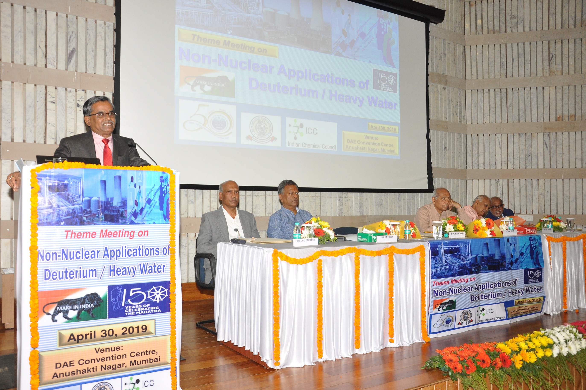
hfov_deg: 59.5
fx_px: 512
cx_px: 293
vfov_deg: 41.6
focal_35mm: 32
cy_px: 195
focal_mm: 21
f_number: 6.3
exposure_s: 1/125
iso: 1000
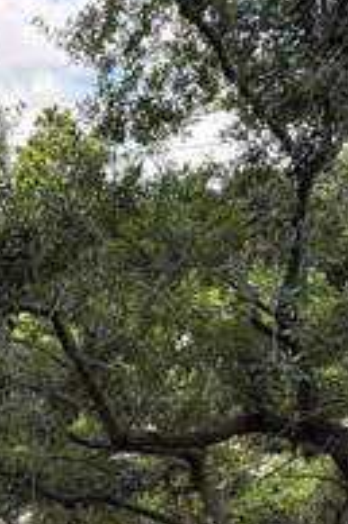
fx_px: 697
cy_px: 456
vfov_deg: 38.7
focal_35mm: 48
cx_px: -65
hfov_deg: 25.3
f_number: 2.2
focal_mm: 2.22
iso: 64
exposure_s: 1/344
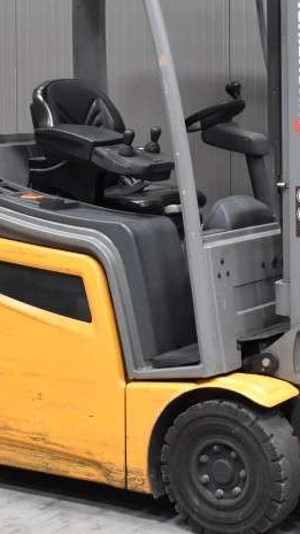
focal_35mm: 93
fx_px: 1322
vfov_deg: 22.8
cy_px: 178
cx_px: 216
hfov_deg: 12.9
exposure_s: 1/40
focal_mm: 23
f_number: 5
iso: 1600
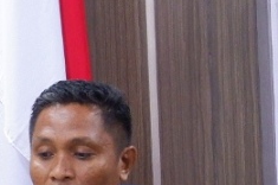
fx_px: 2244
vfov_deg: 4.7
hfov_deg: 6.6
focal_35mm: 291
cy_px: 193
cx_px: 736
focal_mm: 25.6
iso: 1600
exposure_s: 1/38
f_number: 4.4
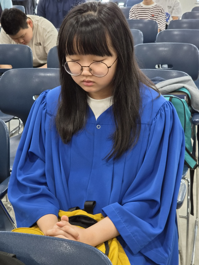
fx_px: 529
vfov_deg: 28.2
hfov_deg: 21.3
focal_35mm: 69
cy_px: 132
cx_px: 100
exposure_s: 1/40
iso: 320
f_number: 2.4
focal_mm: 7
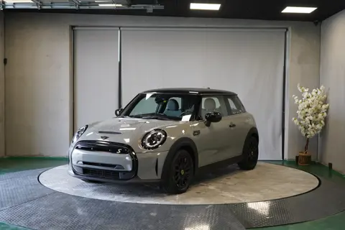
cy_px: 115
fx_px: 470
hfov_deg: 40.3
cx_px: 172
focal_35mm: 49
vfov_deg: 27.5
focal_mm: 49
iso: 1600
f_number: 4.5
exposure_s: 1/160
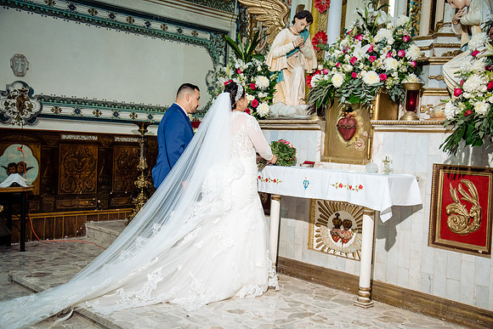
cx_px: 246
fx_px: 548
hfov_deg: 48.4
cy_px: 164
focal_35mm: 40
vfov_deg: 33.4
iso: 2000
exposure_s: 1/125
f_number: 5.6
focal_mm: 40
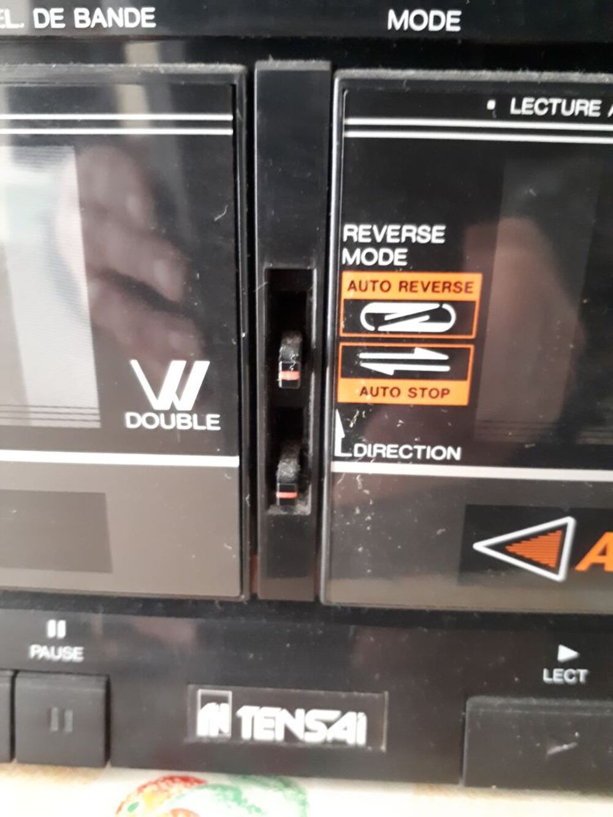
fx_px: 637
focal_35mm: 27
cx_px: 306
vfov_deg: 65.3
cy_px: 408
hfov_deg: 51.4
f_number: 1.9
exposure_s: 1/10
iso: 1000
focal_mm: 3.6
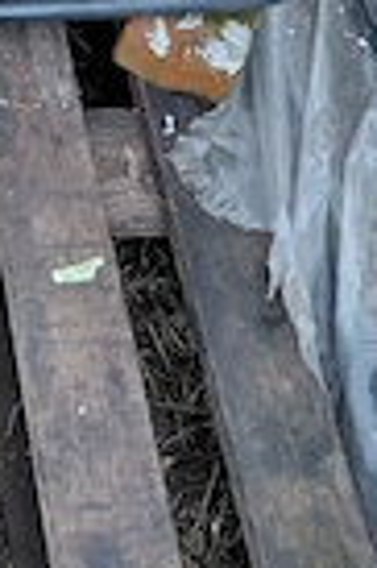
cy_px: -137
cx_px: -62
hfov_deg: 17.2
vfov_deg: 24.0
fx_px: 1197
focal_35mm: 76
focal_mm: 4.69
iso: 100
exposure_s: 1/100
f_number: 1.8
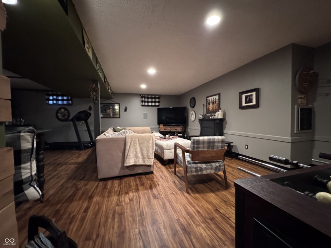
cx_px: 166
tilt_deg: -2.1
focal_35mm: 14
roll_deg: +0.0
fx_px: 134
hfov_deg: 102.1
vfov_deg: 85.7
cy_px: 124
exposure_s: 1/40
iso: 1250
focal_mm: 2.22
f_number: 2.2
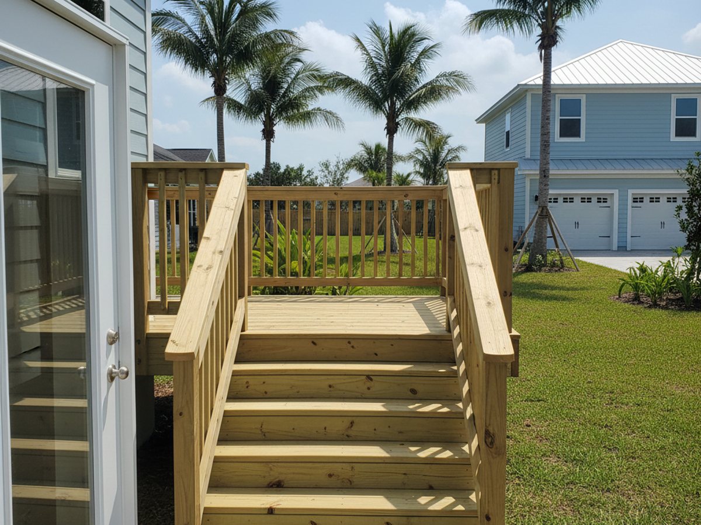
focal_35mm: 23
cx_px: 350
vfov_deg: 58.9
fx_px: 466
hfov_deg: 73.9
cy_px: 262
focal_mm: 6.4
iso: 1258
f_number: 1.8
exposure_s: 1/1572
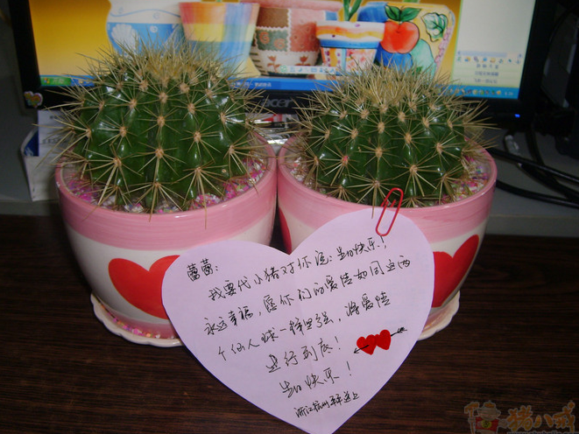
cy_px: 218
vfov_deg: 39.7
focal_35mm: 36
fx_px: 602
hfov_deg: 51.3
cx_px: 289
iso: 100
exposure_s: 1/45
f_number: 2.8
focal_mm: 5.8
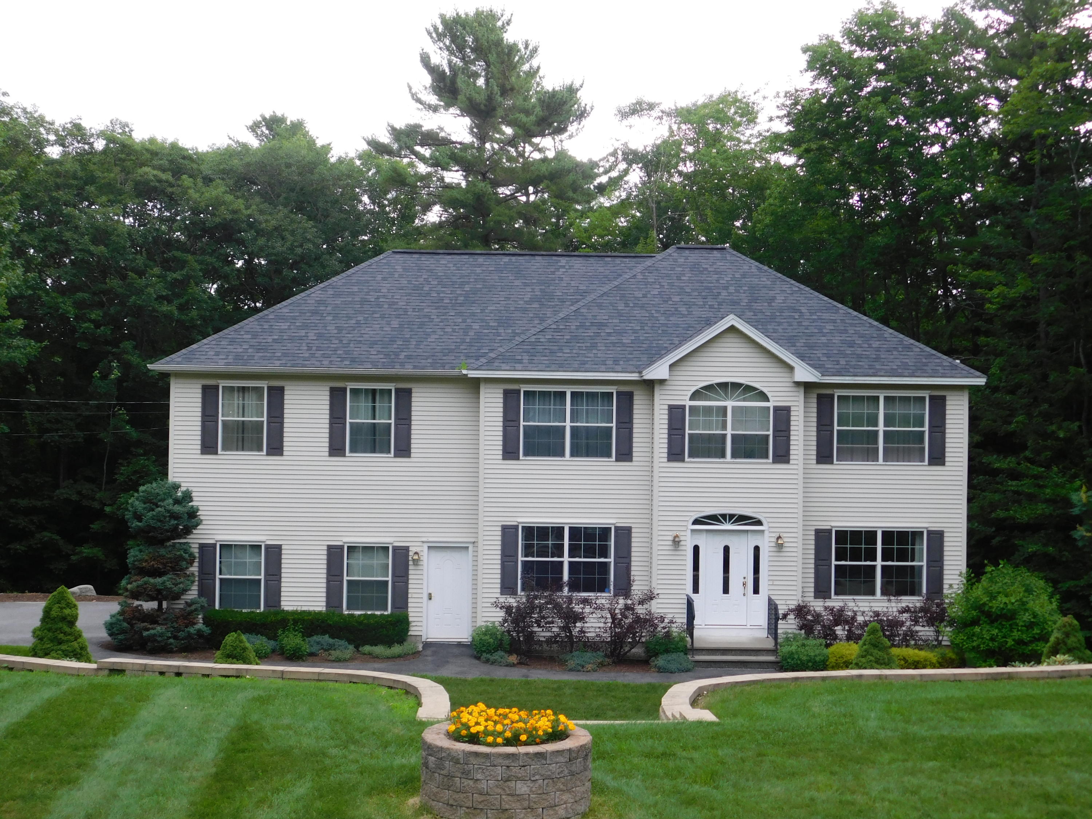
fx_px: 1420
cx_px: 546
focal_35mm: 45
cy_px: 410
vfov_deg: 32.2
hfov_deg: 42.1
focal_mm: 8
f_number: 3.7
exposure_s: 1/40
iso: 125
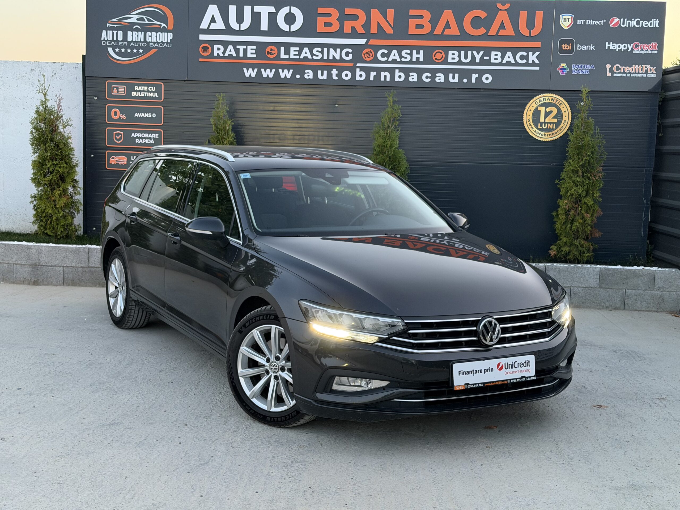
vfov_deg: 30.3
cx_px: 340
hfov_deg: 39.7
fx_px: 943
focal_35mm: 48
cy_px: 255
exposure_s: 1/40
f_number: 1.78
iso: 400
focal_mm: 6.76
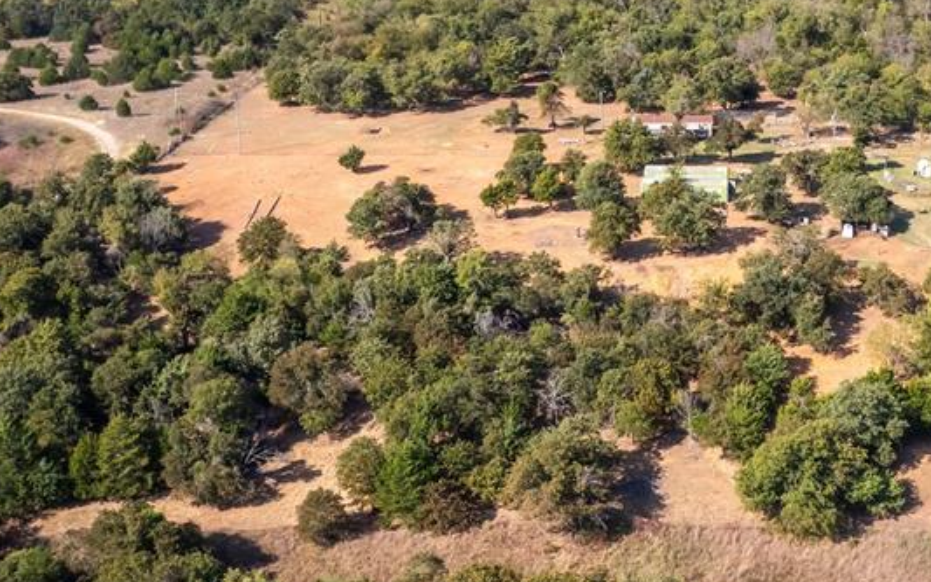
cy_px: 136
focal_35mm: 43
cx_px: 698
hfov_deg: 44.7
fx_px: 1091
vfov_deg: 29.3
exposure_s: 1/2000
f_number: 2.8
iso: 120
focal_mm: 8.4
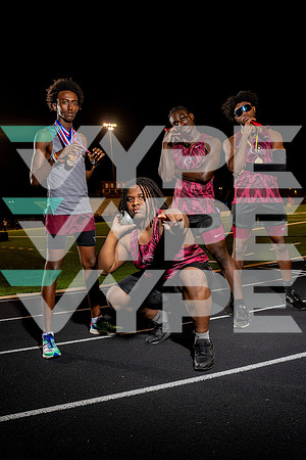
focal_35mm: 30
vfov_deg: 61.9
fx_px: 382
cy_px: 230
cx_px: 153
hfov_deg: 43.6
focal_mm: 30
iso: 800
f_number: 5.6
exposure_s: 1/250
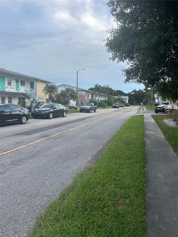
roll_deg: -1.6
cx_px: 89
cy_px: 118
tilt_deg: -4.6
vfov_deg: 67.3
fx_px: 178
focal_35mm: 26
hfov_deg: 53.1
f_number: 1.5
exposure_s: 1/965
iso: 50
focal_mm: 5.7
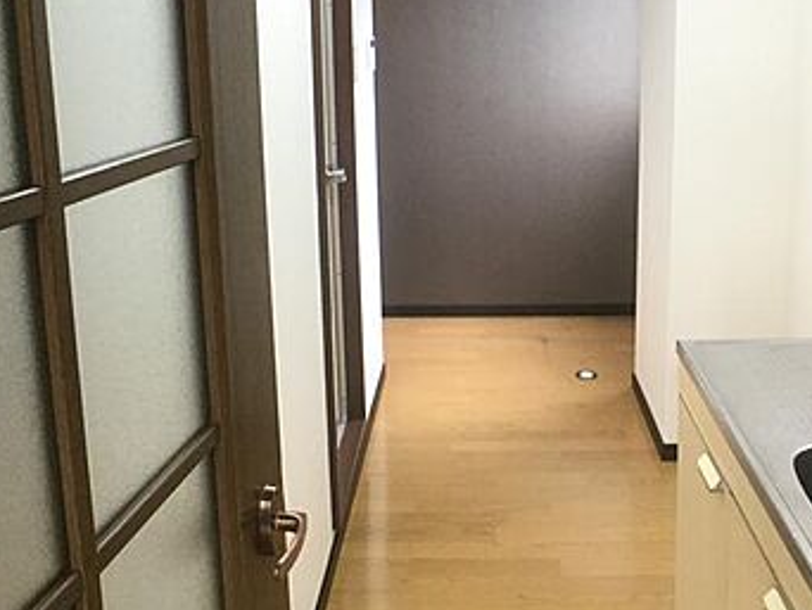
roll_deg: +0.2
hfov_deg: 33.2
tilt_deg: -8.1
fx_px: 1361
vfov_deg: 25.0
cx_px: 465
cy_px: 161
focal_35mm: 58
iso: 64
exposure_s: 1/30
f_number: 2.4
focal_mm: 3.3
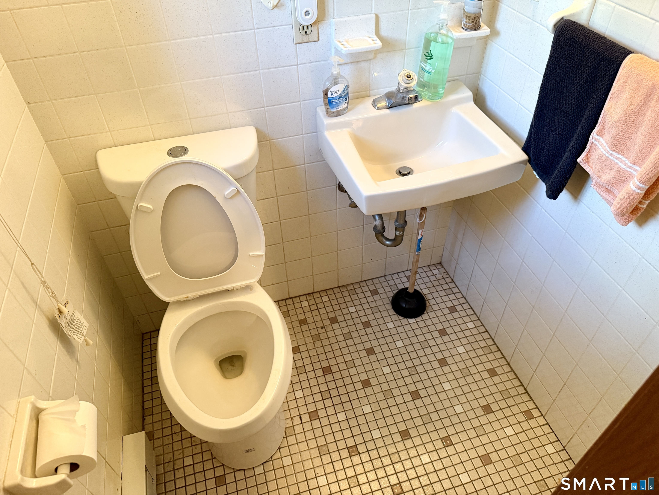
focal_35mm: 24
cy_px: 248
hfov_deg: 71.6
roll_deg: +1.8
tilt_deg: -43.3
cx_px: 330
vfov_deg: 56.8
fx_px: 457
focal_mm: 6.76
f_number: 1.78
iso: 500
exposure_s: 1/60
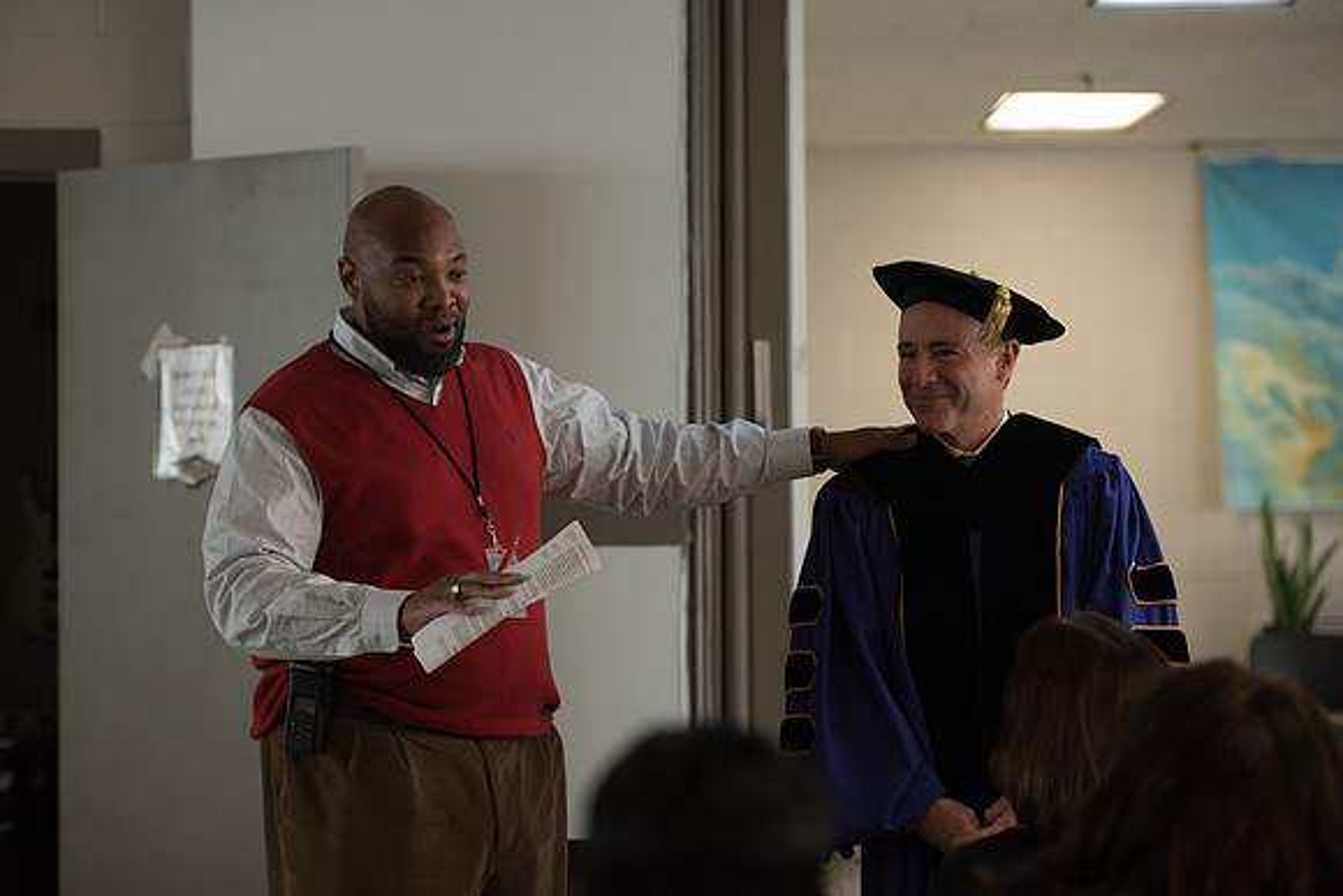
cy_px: 448
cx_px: 672
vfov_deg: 15.2
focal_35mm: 90
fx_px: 3358
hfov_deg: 22.6
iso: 2000
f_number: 3.2
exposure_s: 1/320
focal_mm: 90
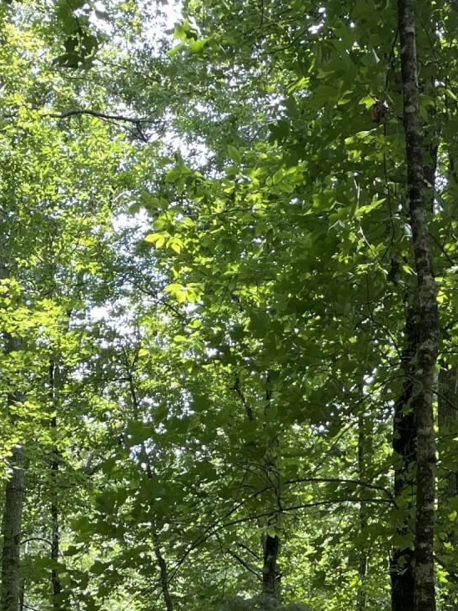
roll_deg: -0.1
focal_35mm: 71
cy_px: 690
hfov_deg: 20.2
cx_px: 441
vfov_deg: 25.2
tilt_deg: +1.7
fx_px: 1253
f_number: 1.6
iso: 40
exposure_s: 1/121
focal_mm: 4.2
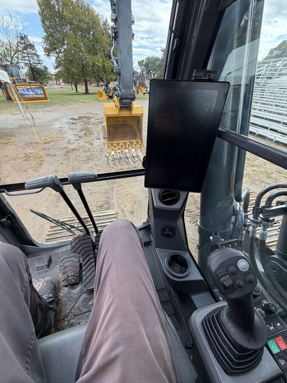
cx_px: 144
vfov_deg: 102.1
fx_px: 155
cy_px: 192
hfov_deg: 85.7
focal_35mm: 14
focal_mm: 2.22
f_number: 2.2
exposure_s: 1/148
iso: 64
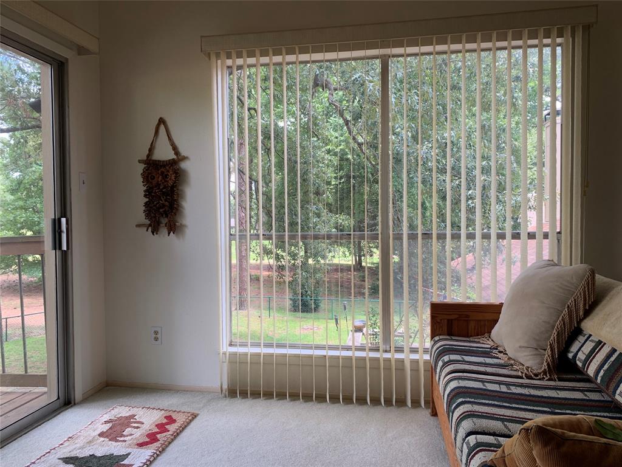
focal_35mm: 26
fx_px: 467
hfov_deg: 67.3
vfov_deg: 53.1
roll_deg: +1.4
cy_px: 234
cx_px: 311
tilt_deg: -2.9
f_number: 1.8
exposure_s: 1/122
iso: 32
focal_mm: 4.25
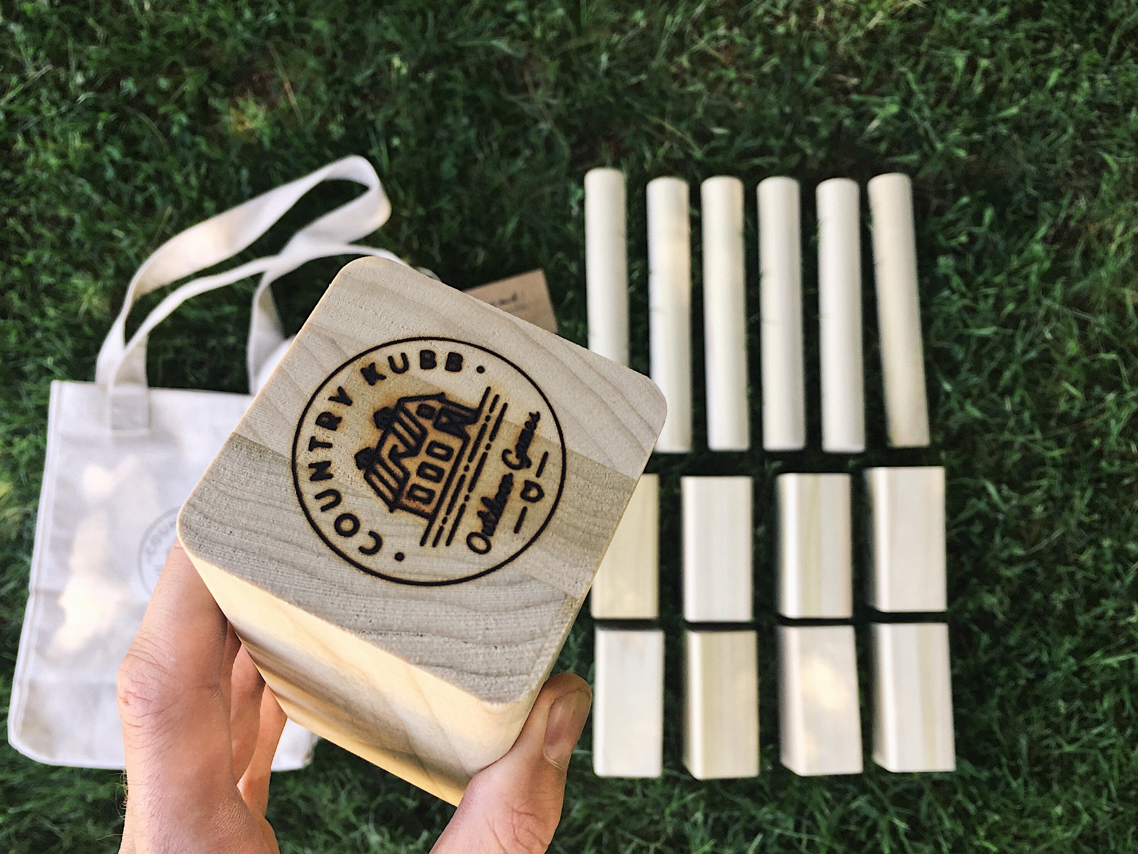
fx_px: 1052
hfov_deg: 56.7
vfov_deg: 44.1
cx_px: 512
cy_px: 460
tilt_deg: -88.9
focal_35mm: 32
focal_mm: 4.15
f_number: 2.2
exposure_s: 1/130
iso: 32
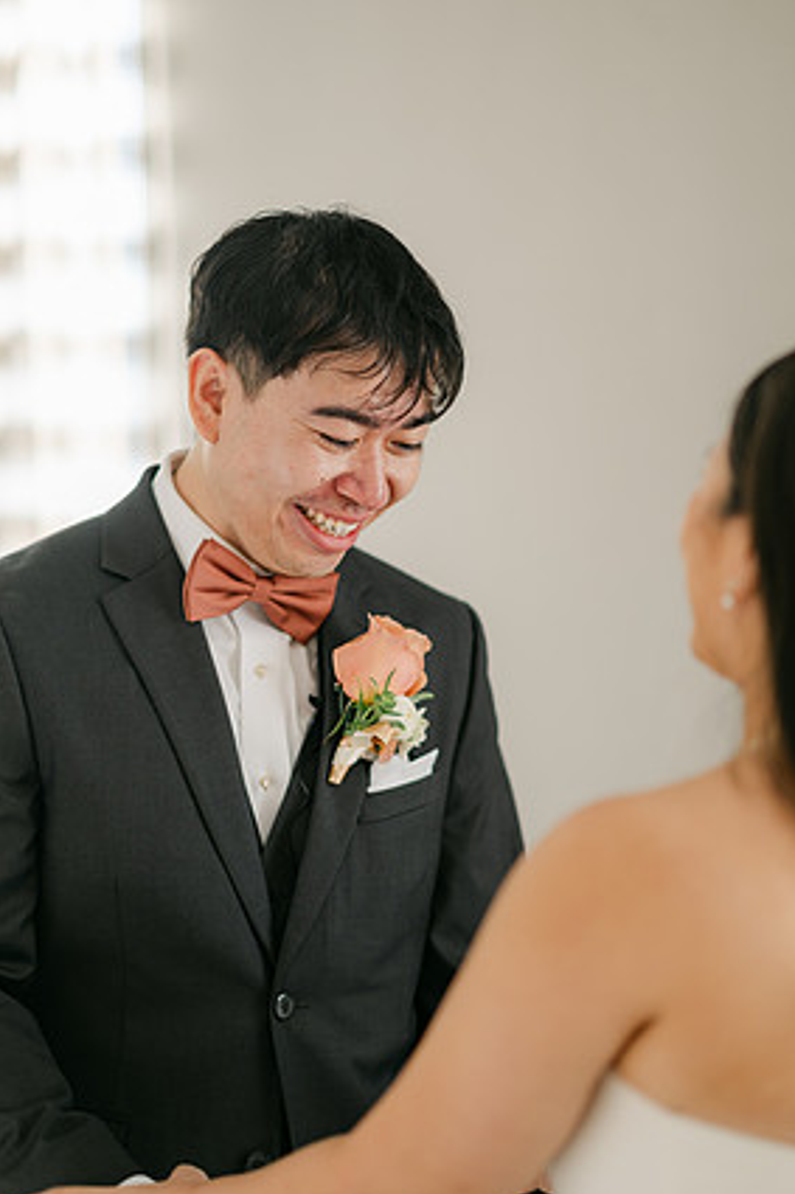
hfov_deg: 15.2
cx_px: 419
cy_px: 584
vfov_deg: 22.6
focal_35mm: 90
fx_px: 2983
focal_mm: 85
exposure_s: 1/160
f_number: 1.8
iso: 64
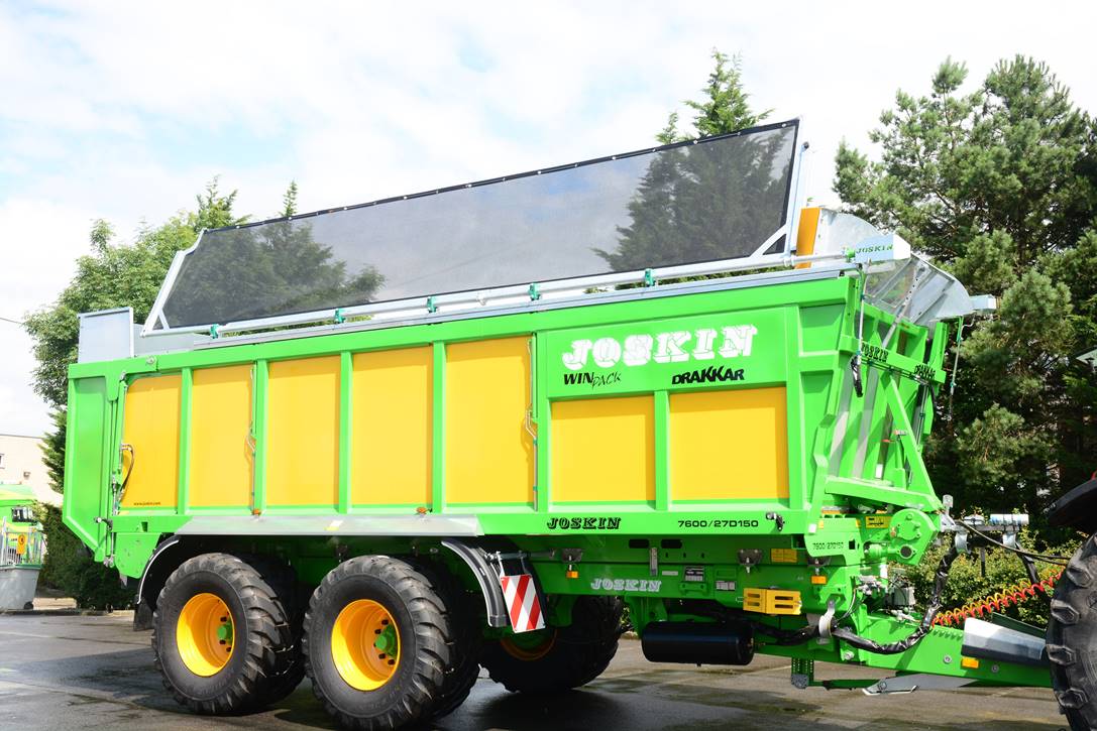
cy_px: 366
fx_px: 1188
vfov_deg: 34.2
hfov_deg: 49.5
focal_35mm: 39
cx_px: 548
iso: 400
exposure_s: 1/200
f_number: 11
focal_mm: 26
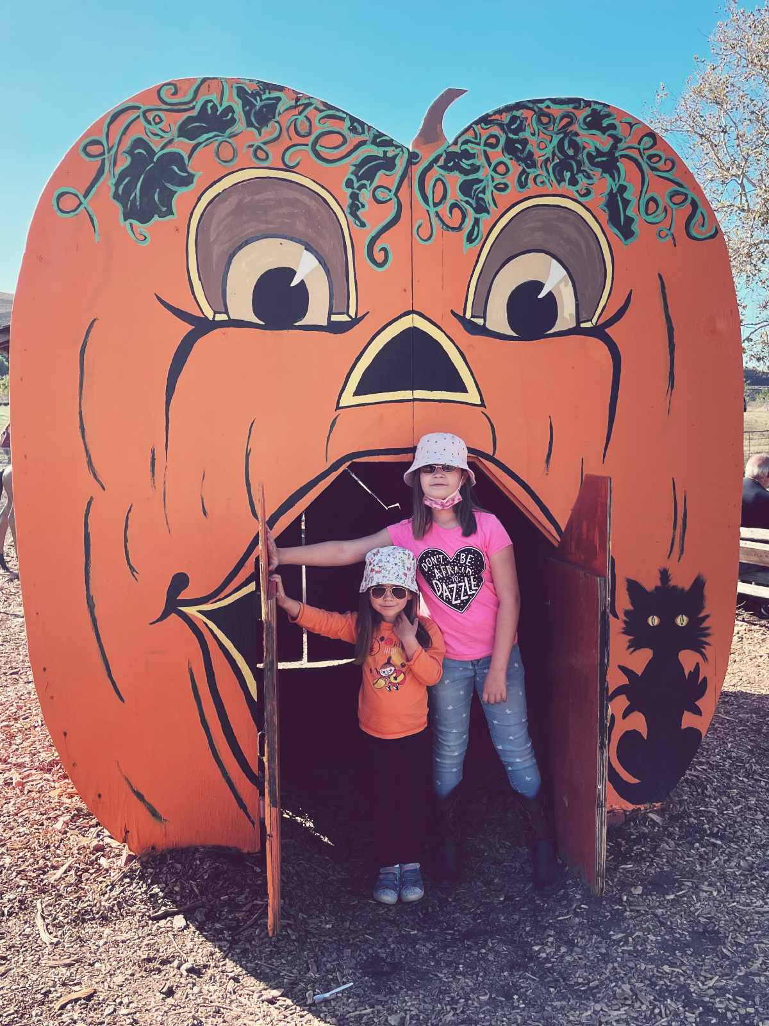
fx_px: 770
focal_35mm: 26
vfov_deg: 67.3
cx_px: 384
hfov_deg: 53.1
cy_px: 513
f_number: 1.6
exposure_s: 1/1212
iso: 32
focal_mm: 5.1
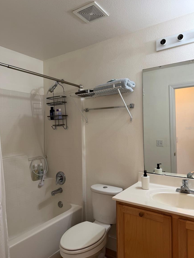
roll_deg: +0.7
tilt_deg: +1.1
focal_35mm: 25
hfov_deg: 54.9
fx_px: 187
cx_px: 100
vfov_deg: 69.4
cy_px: 128
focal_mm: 6.76
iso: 100
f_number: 1.78
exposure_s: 1/60
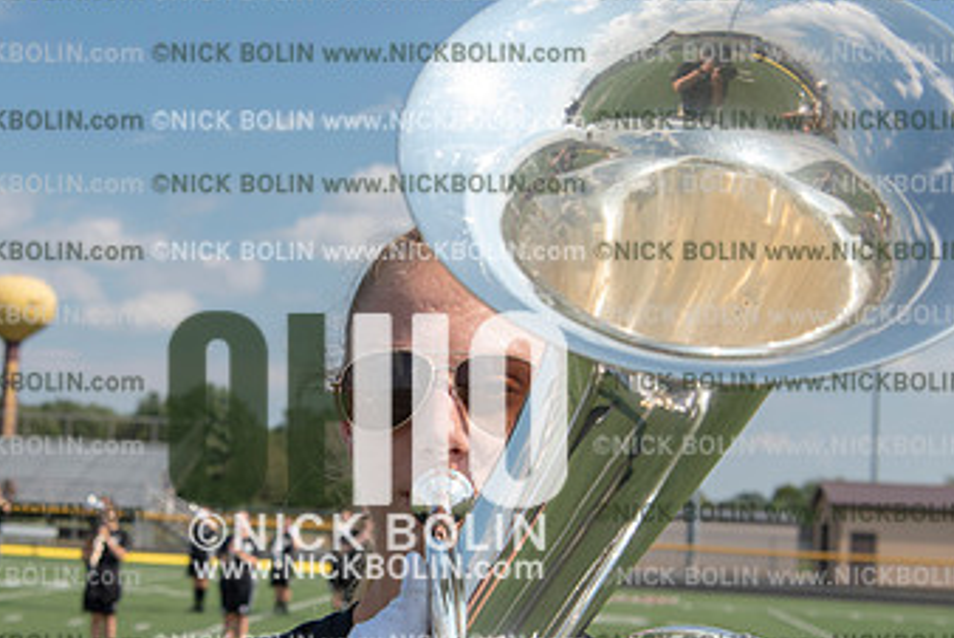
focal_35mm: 60
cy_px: 447
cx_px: 367
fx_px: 1591
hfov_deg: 33.2
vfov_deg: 22.5
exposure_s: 1/1250
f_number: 5.6
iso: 200
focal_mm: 35
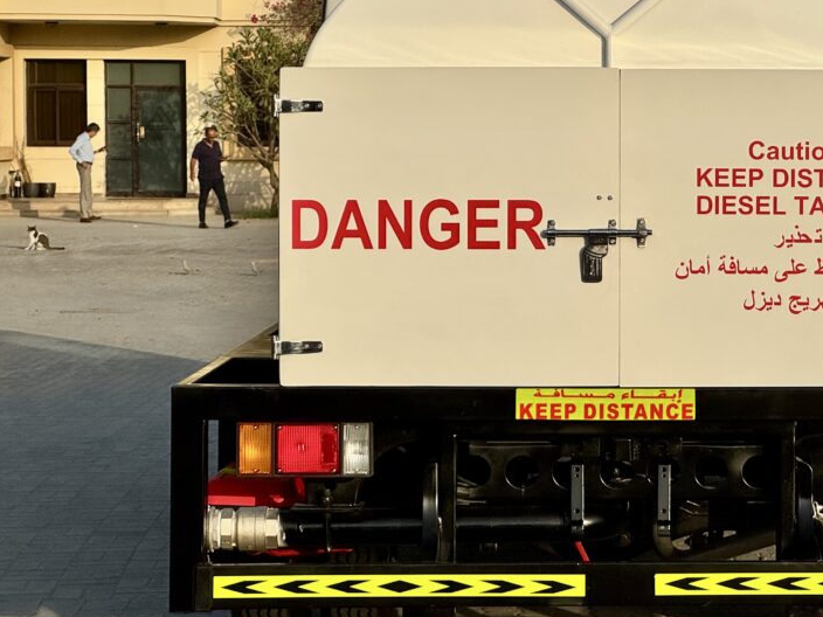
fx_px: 2663
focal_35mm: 112
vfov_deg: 13.2
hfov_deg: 17.5
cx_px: 597
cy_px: 238
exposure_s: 1/2481
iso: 25
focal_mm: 9
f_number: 2.8
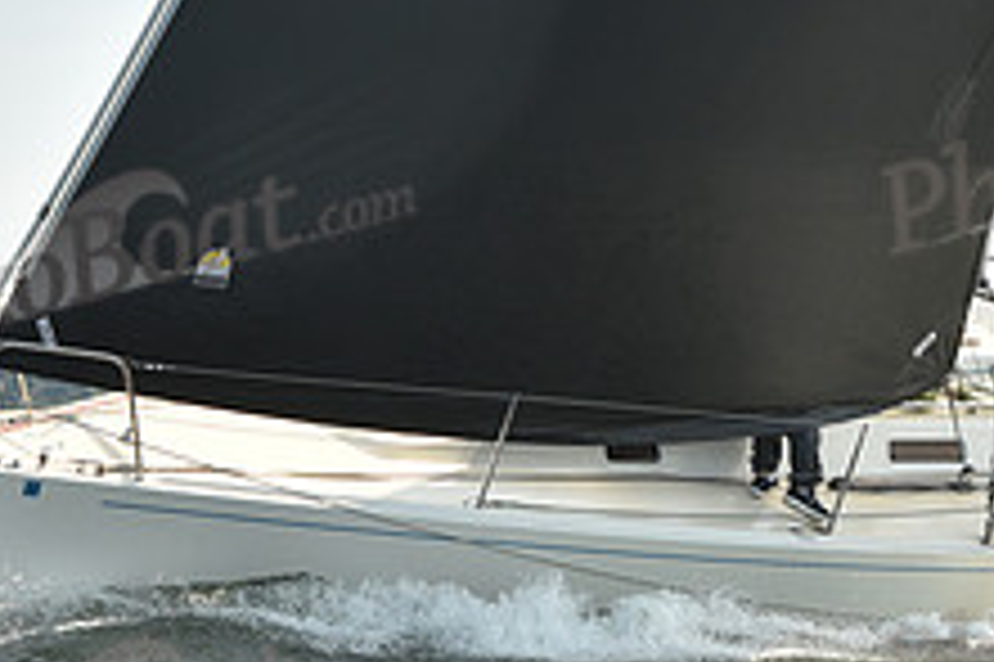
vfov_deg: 7.4
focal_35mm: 184
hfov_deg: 11.2
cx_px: 652
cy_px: 435
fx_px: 5077
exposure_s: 1/800
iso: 250
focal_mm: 70
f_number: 6.3
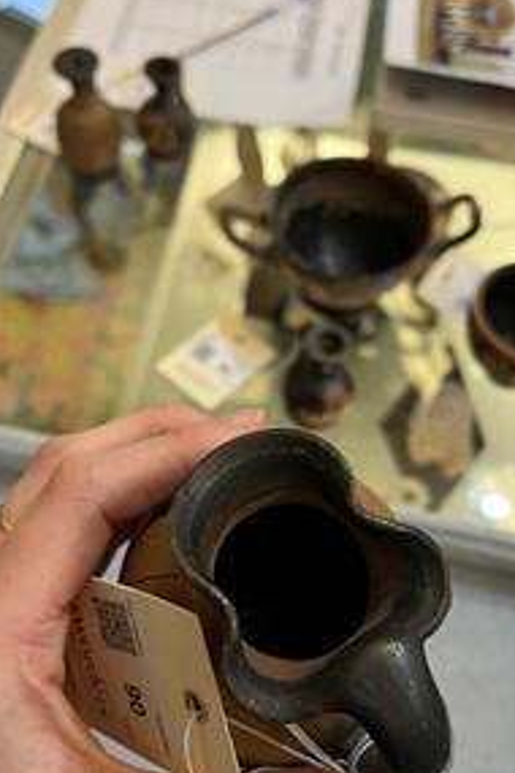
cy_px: 439
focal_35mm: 38
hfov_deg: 35.1
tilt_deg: -60.6
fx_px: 815
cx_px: 252
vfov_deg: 50.5
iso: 64
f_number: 1.6
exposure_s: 1/50
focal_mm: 5.1
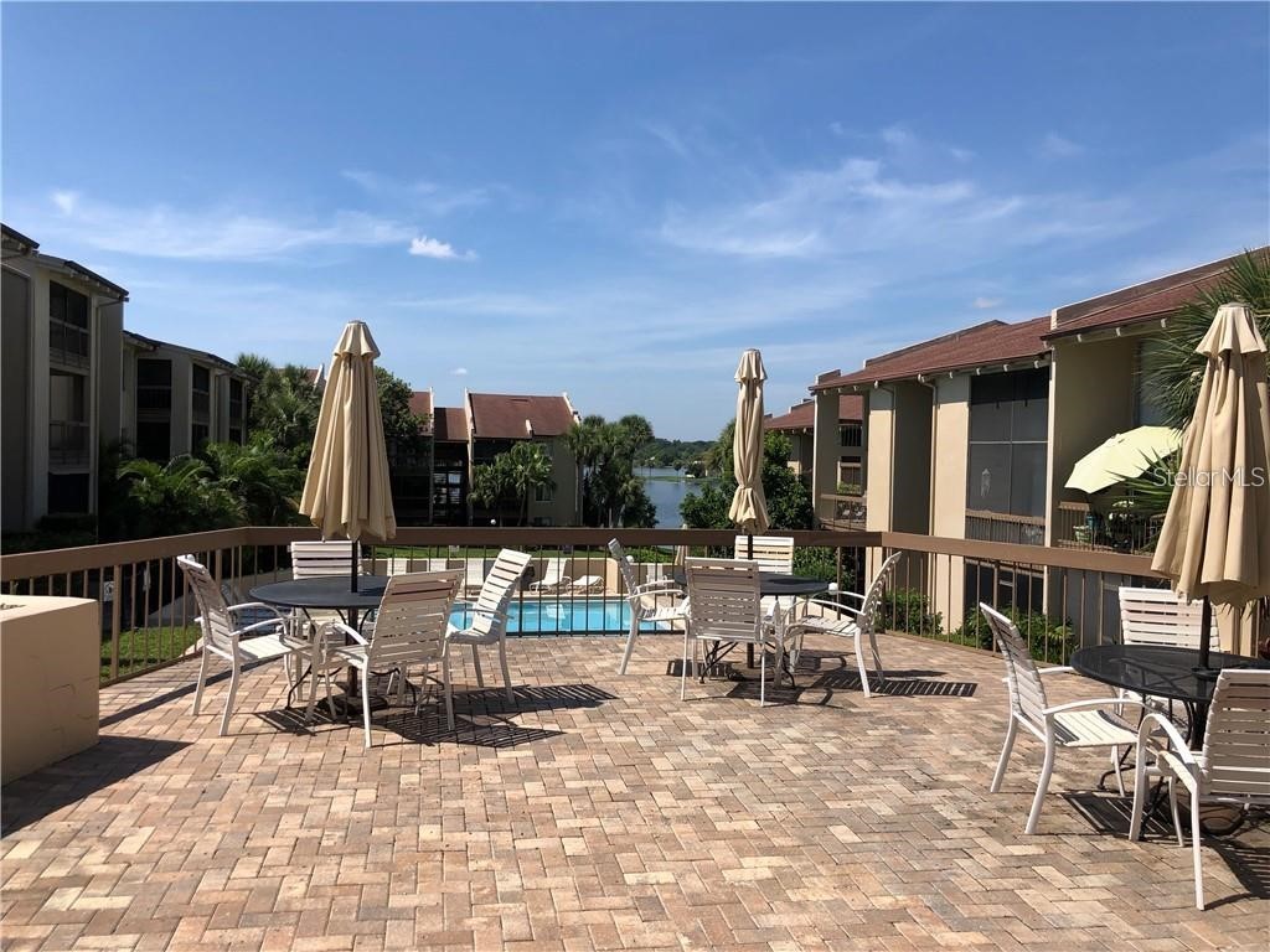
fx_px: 1027
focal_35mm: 28
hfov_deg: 63.4
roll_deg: -1.3
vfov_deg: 49.7
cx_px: 635
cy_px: 476
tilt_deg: -1.4
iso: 20
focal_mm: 3.99
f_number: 1.8
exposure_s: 1/2525
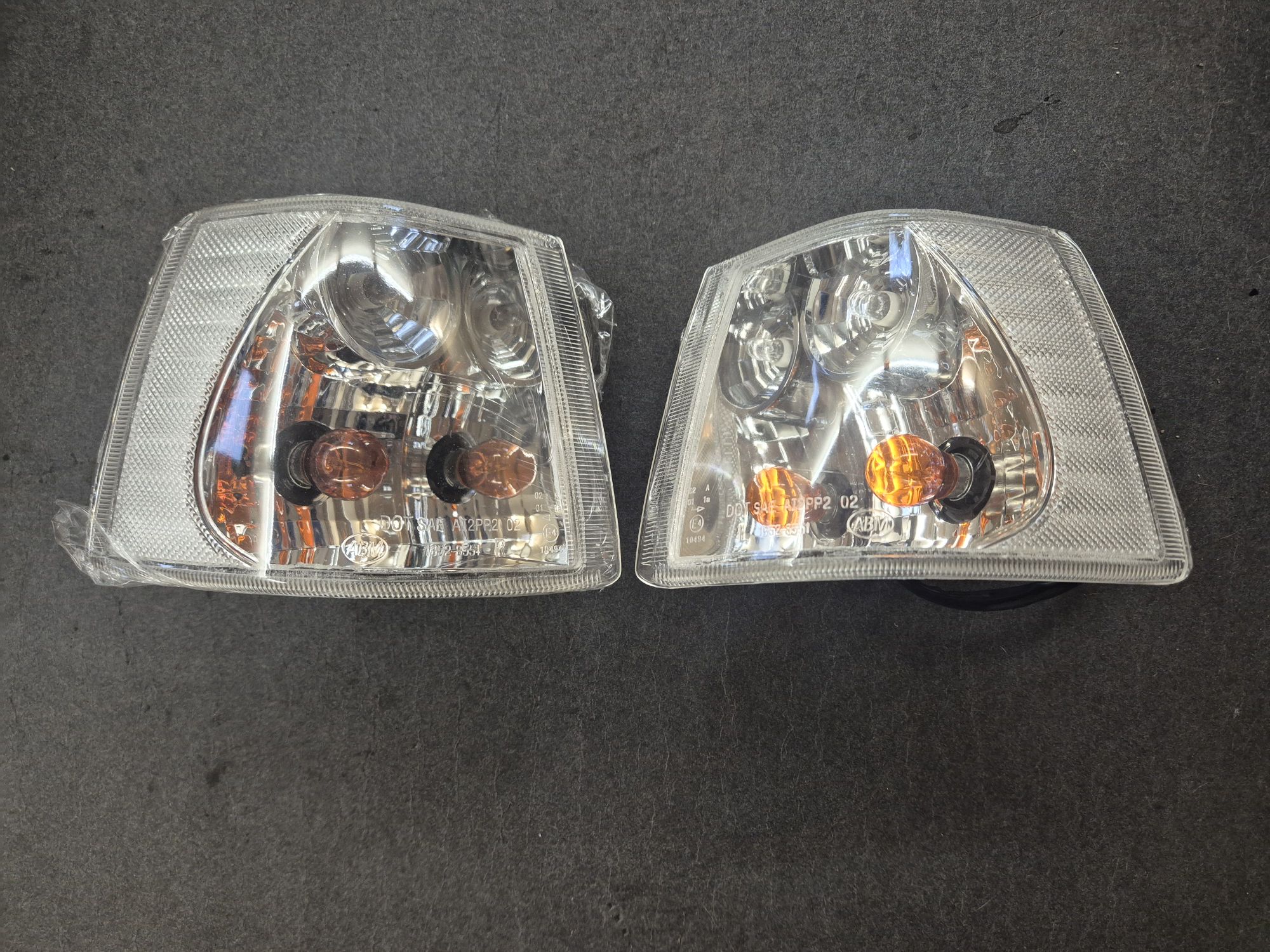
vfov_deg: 58.9
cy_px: 476
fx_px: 844
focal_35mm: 23
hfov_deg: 73.9
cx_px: 635
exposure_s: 1/100
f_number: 1.8
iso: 640
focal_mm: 5.4
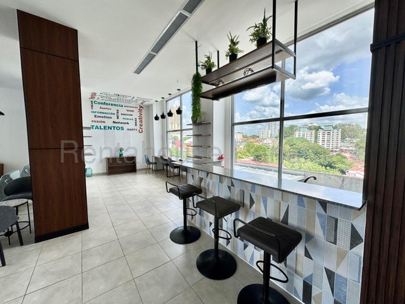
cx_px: 202
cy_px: 152
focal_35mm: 14
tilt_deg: -4.6
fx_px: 164
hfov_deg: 102.1
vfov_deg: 85.7
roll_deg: -0.3
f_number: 2.2
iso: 40
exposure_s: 1/681
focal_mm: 2.22
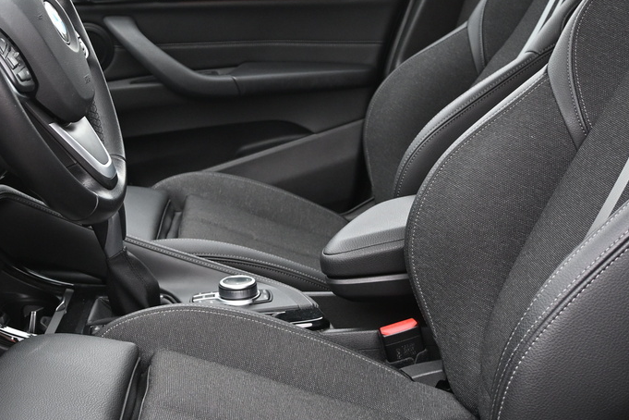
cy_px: 154
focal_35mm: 109
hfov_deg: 18.7
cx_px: 222
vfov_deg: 12.6
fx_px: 1901
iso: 400
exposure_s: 1/250
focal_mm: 30.5
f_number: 4.8
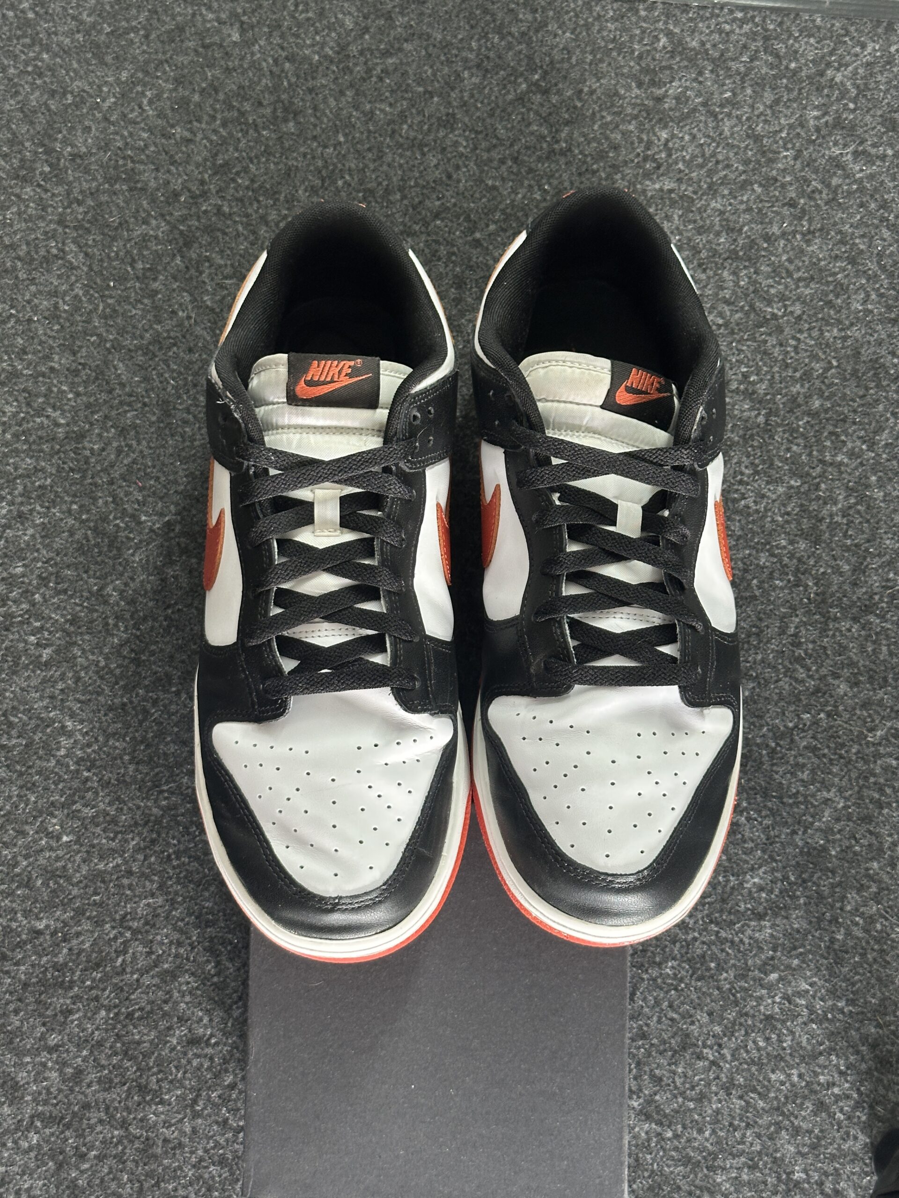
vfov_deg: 39.7
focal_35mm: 48
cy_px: 599
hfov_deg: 30.3
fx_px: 1662
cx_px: 450
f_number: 1.78
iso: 200
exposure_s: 1/33
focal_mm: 6.86
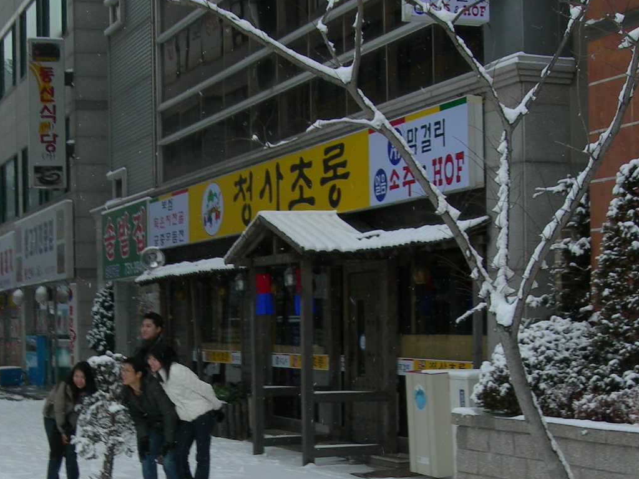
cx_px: 236
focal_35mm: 76
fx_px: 1403
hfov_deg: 25.6
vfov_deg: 18.9
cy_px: 465
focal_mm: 7.8
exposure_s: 1/206
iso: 50
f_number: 4.8
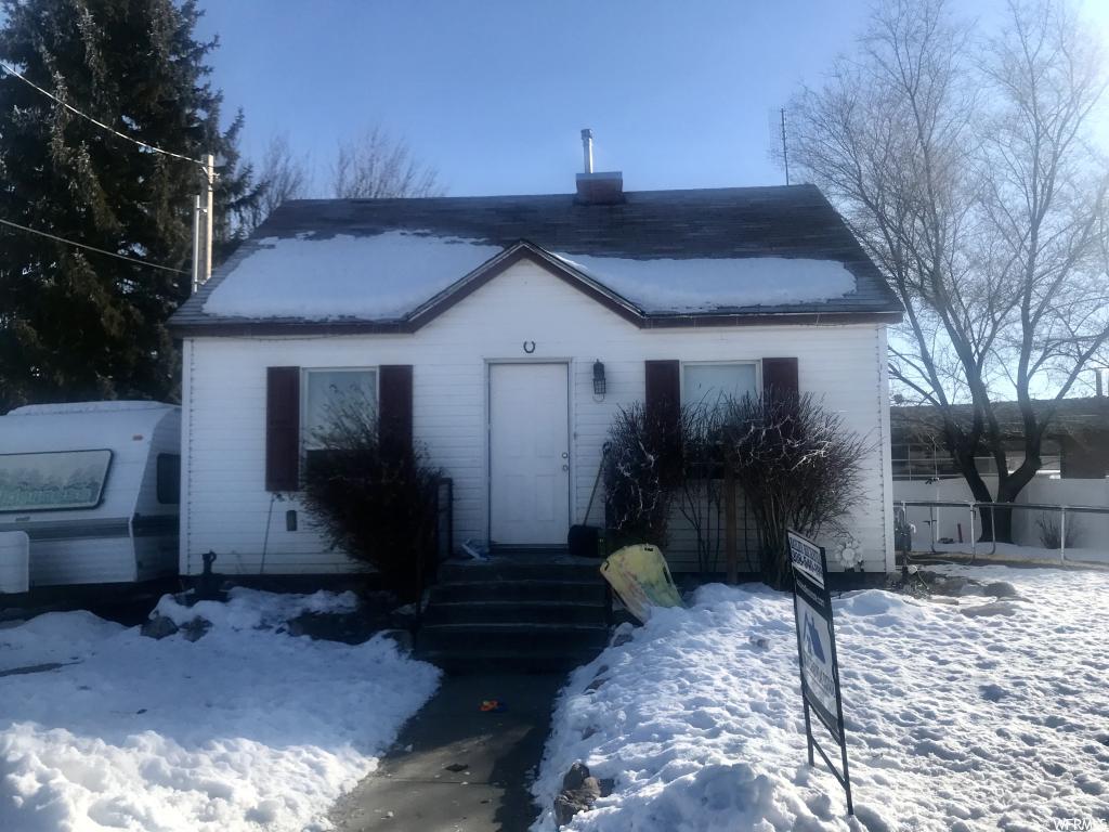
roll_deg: +0.4
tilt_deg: +4.6
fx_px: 897
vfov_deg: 49.7
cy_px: 416
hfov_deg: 63.4
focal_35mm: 28
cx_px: 554
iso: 20
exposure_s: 1/2817
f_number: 1.8
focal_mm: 3.99
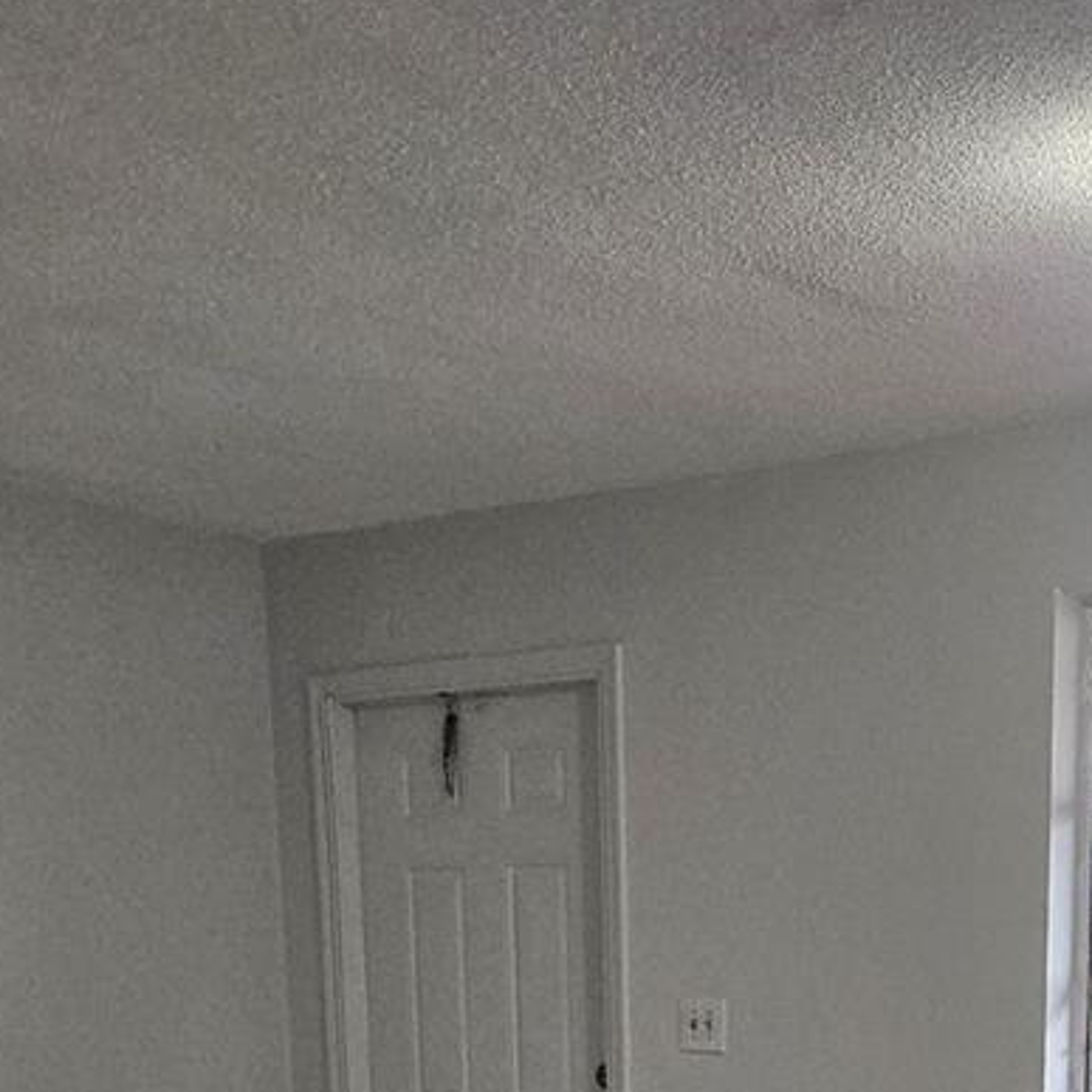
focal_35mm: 63
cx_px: 799
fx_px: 2248
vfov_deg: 23.5
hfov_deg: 27.0
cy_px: 1496
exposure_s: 1/120
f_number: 1.8
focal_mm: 5.4
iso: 250
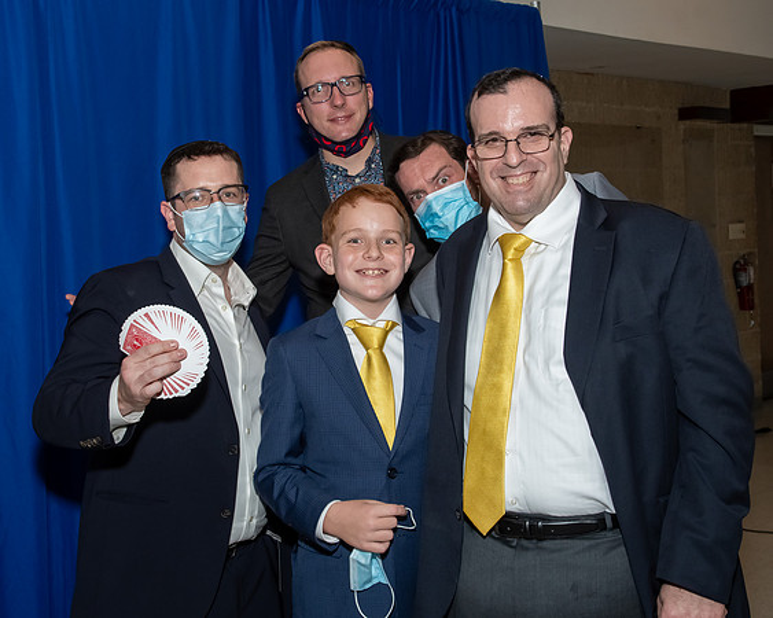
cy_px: 270
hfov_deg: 37.4
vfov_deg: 30.3
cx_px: 339
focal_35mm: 50
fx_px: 1140
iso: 500
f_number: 8
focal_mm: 24
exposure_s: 1/250
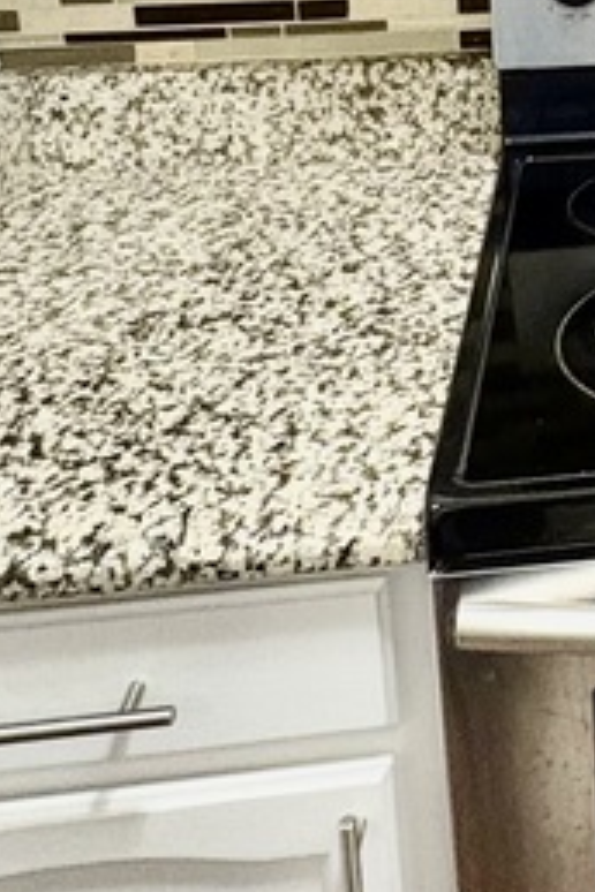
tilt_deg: -12.5
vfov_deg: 29.8
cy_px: -69
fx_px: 1512
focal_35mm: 61
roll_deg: -0.6
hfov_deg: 19.5
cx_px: 882
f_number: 2.2
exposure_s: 1/40
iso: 640
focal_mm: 2.22
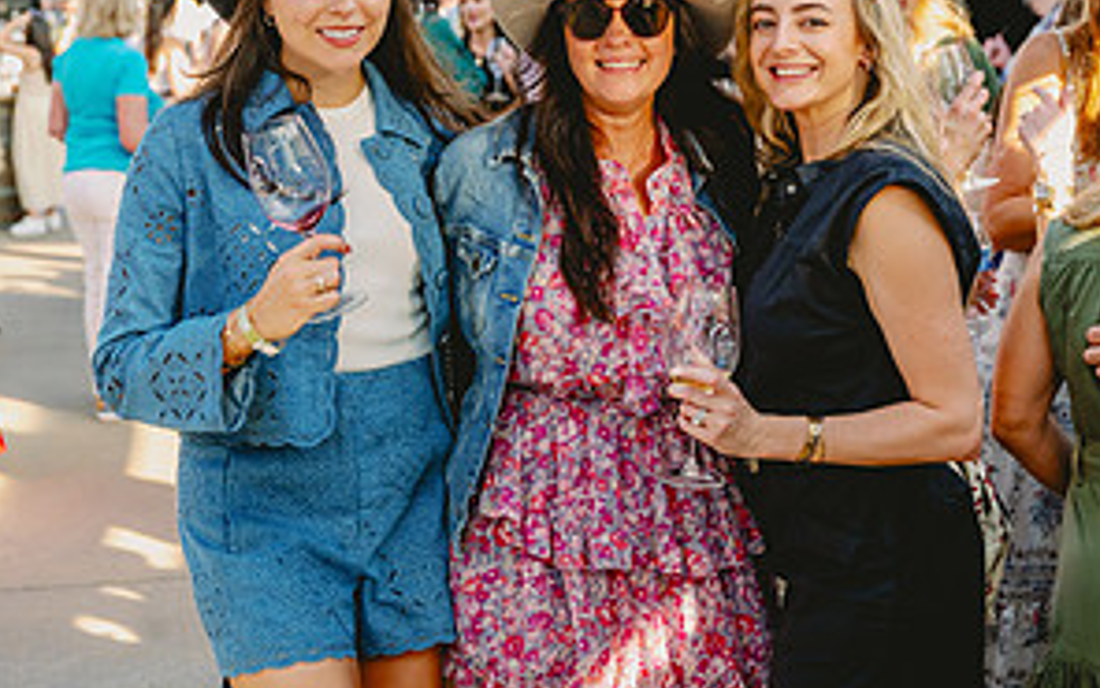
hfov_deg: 27.1
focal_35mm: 76
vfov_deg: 17.1
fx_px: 2278
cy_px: 190
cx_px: 550
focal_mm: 49
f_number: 4
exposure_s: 1/800
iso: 800
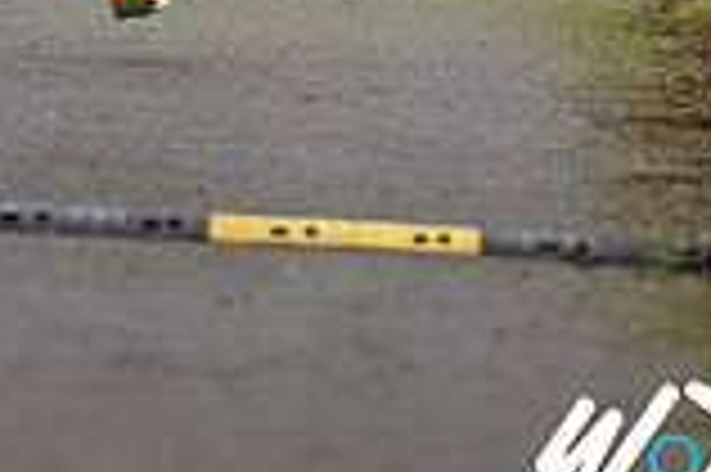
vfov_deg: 0.8
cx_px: 135
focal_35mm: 1652
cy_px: -279
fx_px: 32593
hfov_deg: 1.2
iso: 280
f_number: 2.8
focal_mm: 300
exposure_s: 1/1600
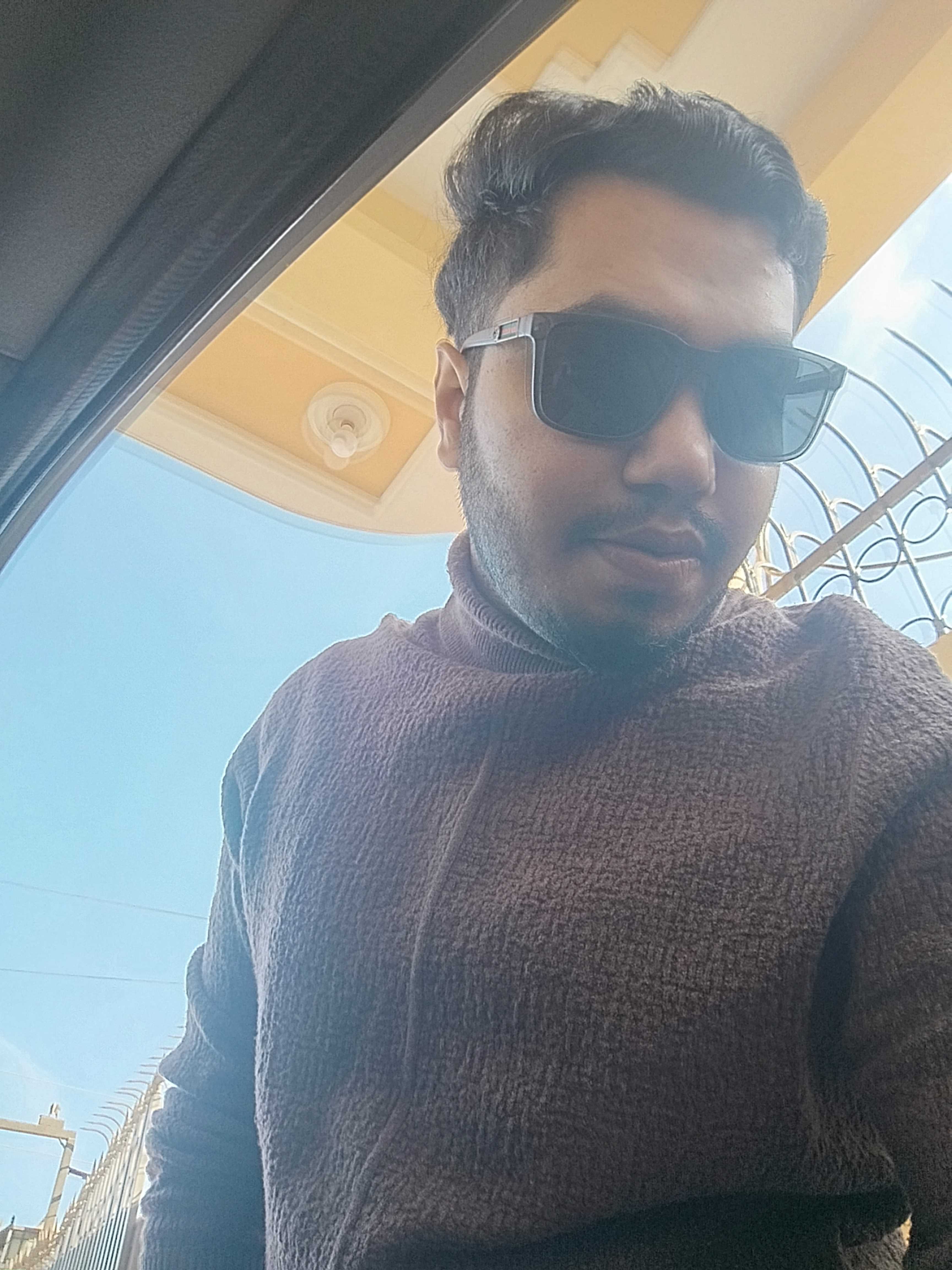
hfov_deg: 56.8
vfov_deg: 71.6
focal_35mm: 24
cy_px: 635
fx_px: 880
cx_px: 476
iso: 50
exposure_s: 1/125
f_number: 2.4
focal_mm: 3.26
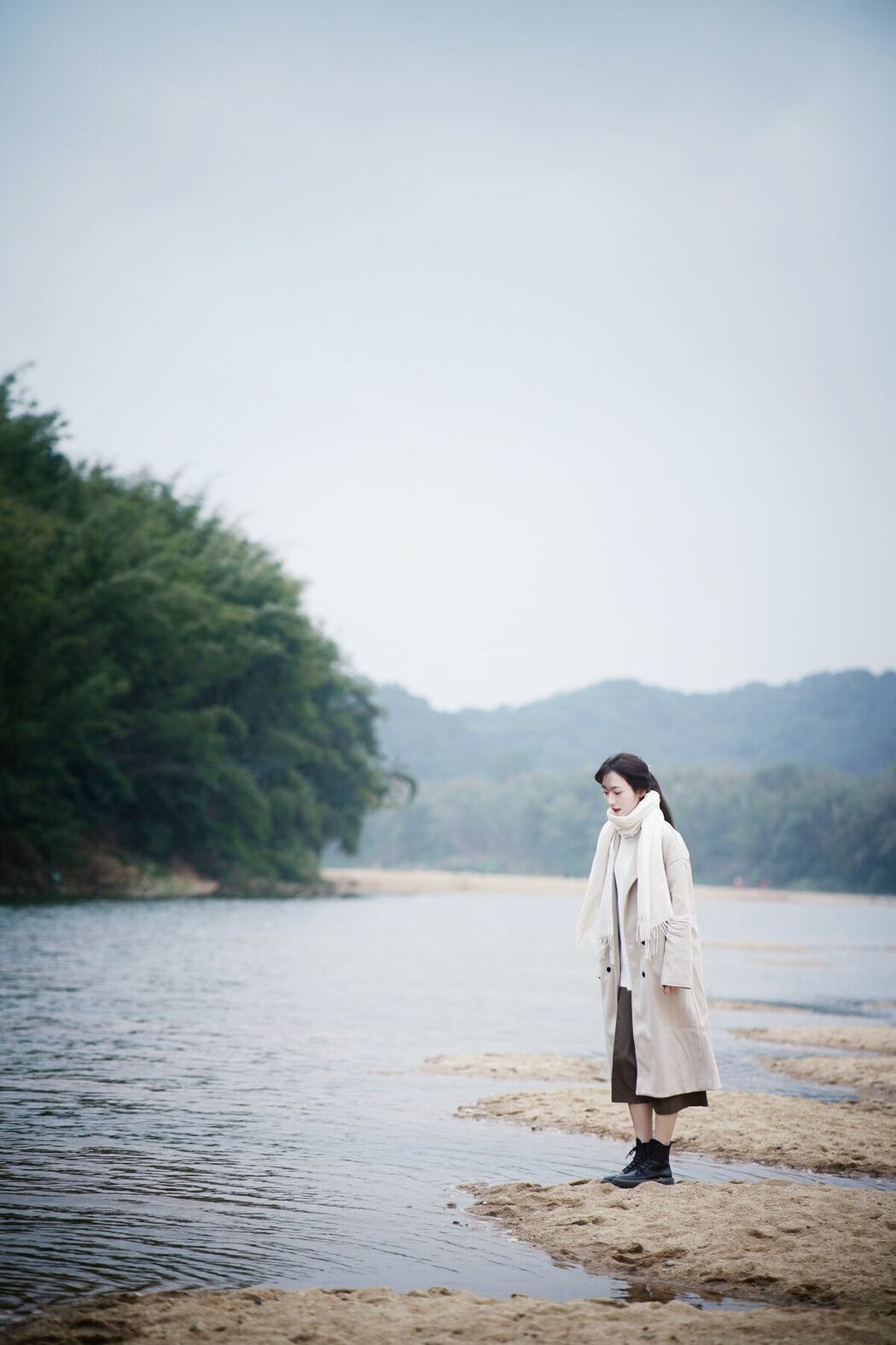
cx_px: 448
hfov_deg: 16.1
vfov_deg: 23.9
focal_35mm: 85
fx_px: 3173
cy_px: 672
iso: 125
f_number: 2
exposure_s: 1/400
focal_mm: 85
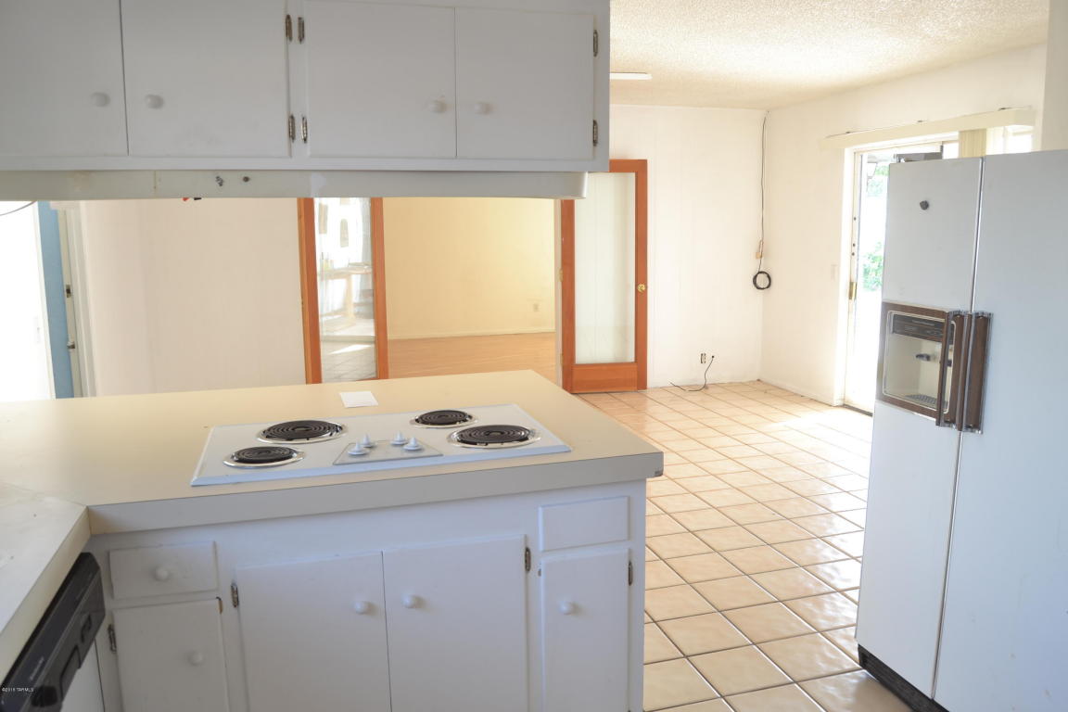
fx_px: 801
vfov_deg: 47.9
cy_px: 356
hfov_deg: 67.4
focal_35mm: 27
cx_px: 534
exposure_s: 1/6
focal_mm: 18
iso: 100
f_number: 6.3
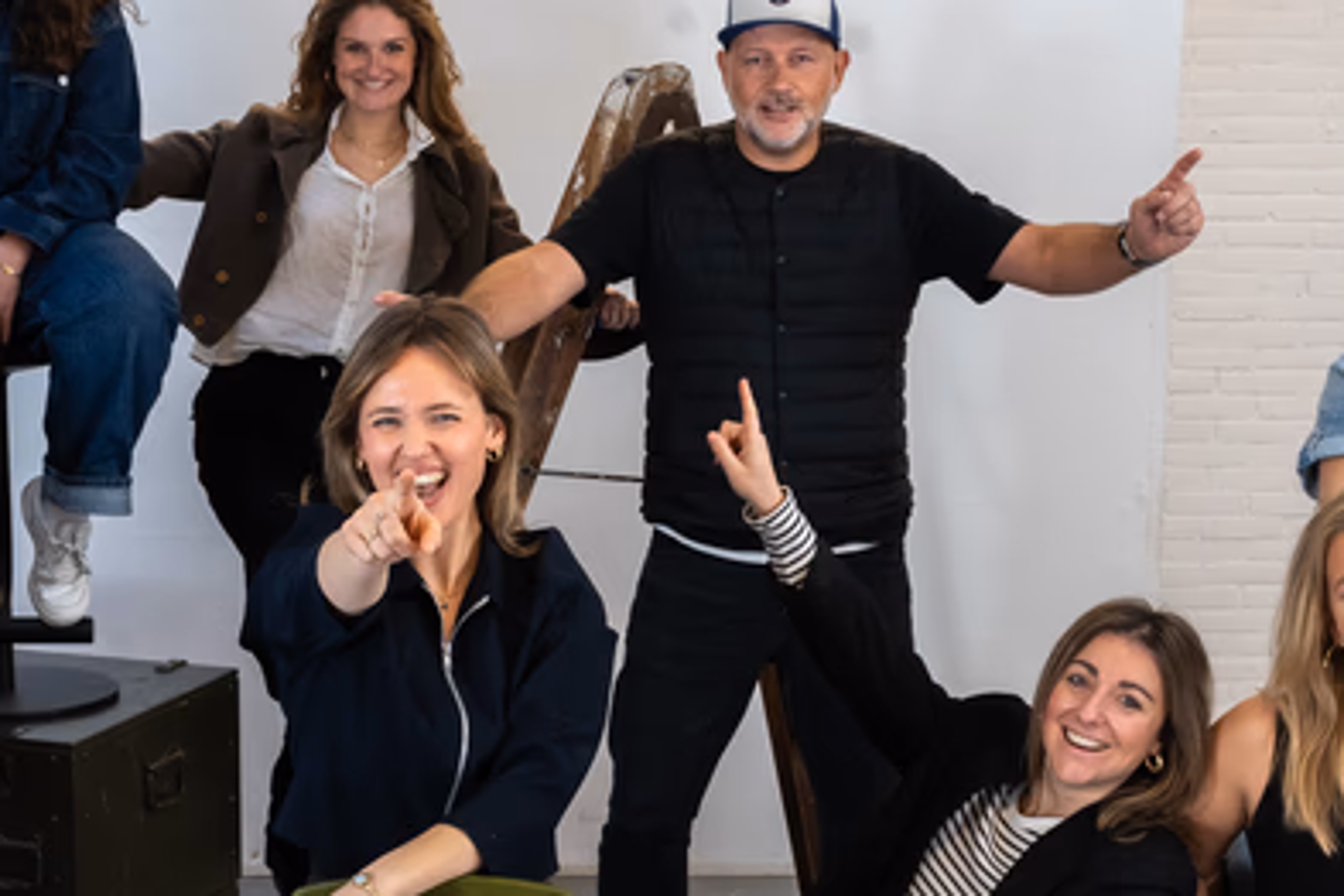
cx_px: 516
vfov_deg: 18.4
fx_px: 2725
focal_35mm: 73
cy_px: 757
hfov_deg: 27.6
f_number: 11
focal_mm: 28
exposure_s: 1/60
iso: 1000
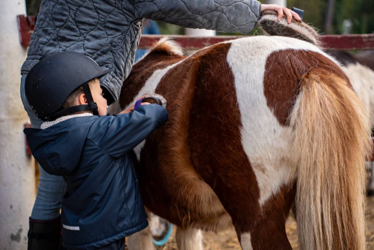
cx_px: 187
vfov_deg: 18.2
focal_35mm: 75
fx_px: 779
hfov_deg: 27.0
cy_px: 125
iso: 100
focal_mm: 75
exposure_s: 1/200
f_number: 2.8
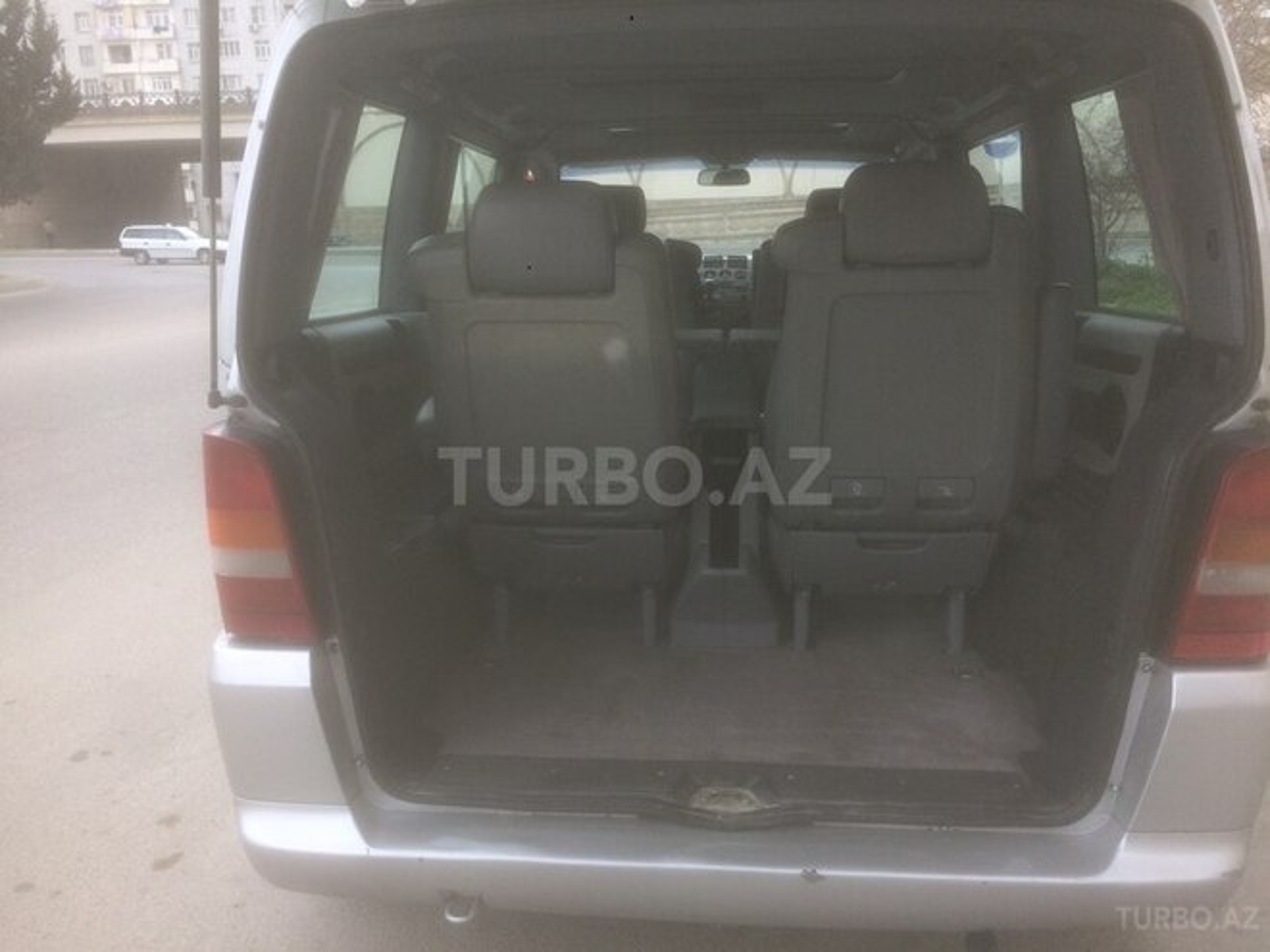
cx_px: 635
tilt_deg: -13.1
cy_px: 476
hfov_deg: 61.7
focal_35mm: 29
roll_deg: +2.1
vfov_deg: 48.2
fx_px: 1064
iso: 32
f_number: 2.2
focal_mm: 4.15
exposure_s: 1/570
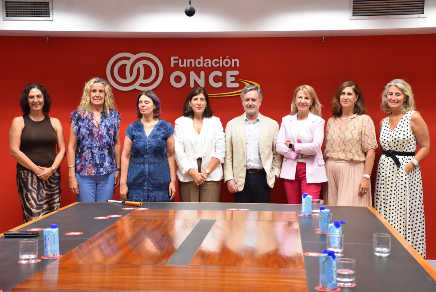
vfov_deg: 20.2
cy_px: 146
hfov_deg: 29.8
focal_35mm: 68
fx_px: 818
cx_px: 218
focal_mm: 45
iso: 1400
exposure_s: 1/60
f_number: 4.5
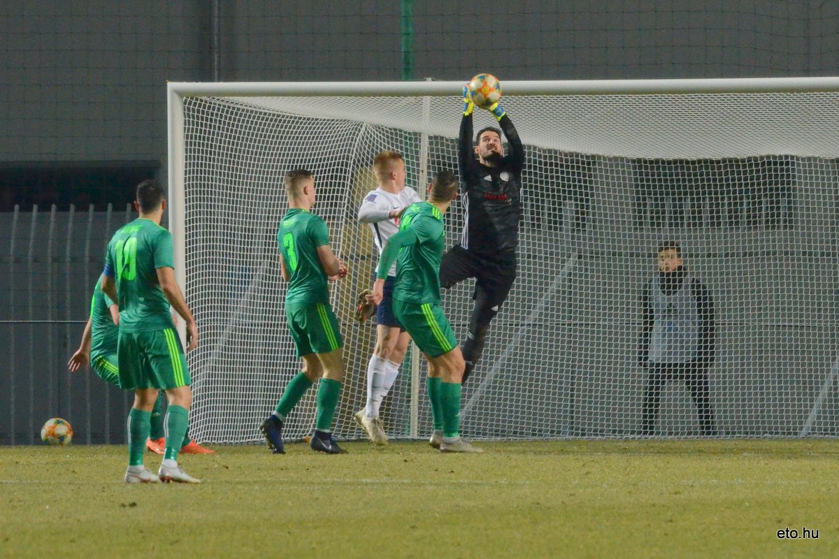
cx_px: 420
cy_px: 280
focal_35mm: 450
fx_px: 10487
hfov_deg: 4.6
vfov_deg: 3.1
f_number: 5.6
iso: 2500
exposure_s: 1/640
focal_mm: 300
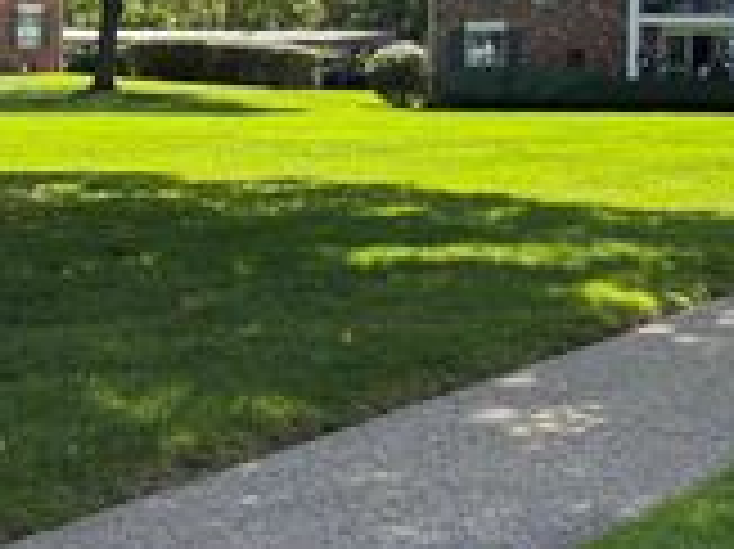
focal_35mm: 80
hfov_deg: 23.1
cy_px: 16
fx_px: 1695
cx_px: 793
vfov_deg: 18.0
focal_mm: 5.96
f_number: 1.6
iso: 50
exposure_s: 1/1103
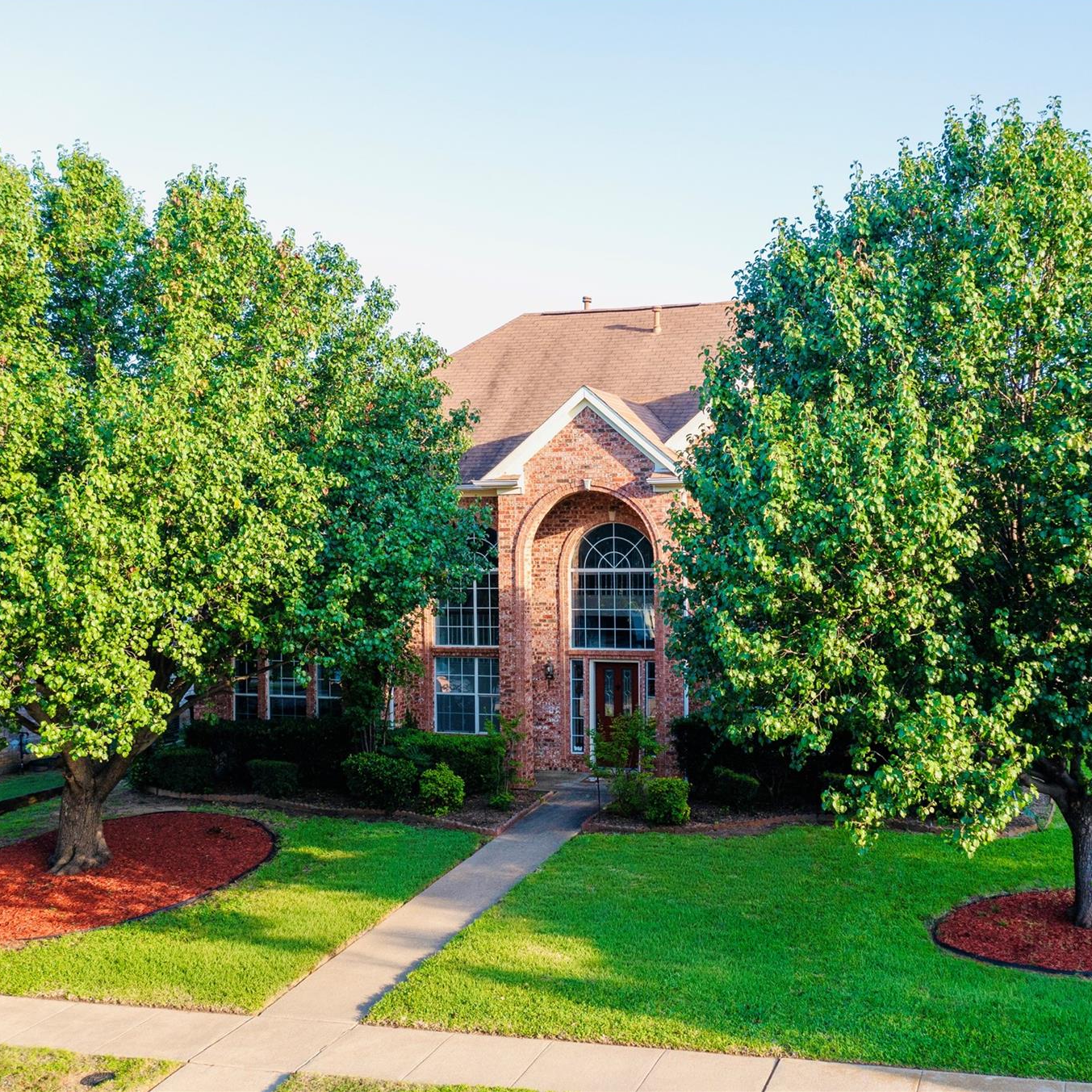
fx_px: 1285
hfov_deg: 45.8
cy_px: 543
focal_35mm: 36
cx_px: 656
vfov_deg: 46.0
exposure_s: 1/200
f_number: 4.5
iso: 100
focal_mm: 10.26
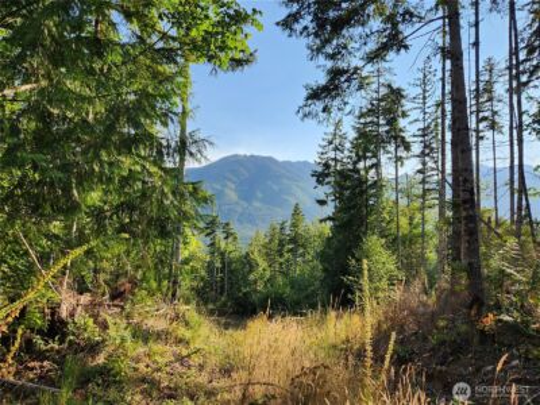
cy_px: 202
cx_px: 270
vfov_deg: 58.9
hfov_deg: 73.9
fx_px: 359
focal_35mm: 23
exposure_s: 1/750
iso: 20
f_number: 1.8
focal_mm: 5.4
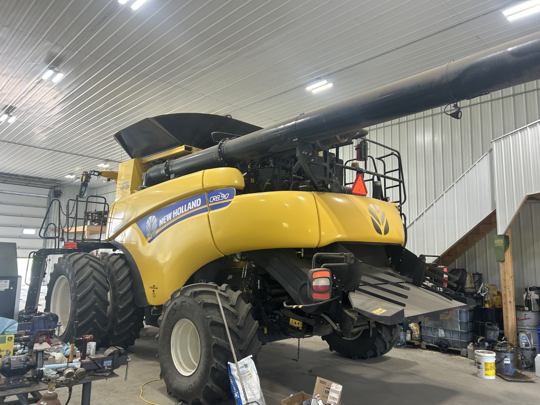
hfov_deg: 67.3
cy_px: 202
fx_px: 406
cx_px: 270
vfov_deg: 53.1
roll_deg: -1.2
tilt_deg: +8.2
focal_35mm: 26
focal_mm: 5.7
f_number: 1.5
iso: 50
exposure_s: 1/121
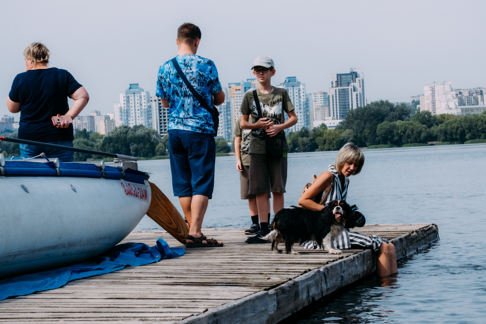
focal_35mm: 109
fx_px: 1476
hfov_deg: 18.7
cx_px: 261
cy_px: 172
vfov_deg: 12.5
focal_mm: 67.1
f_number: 13
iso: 160
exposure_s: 1/125
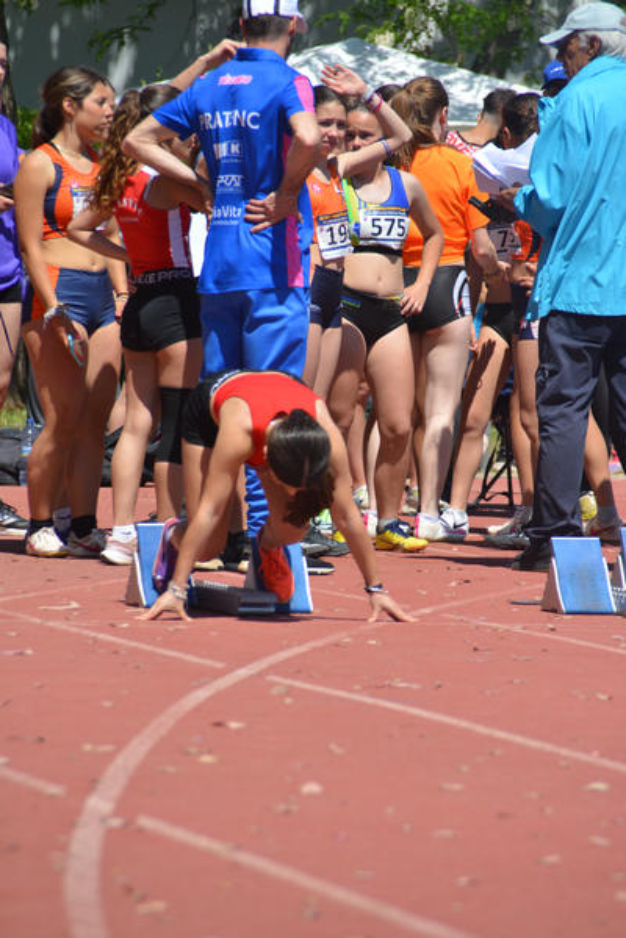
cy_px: 469
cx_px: 313
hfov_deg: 4.6
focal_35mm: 300
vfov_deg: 6.9
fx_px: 7824
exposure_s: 1/1600
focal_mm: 200
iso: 400
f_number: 7.1
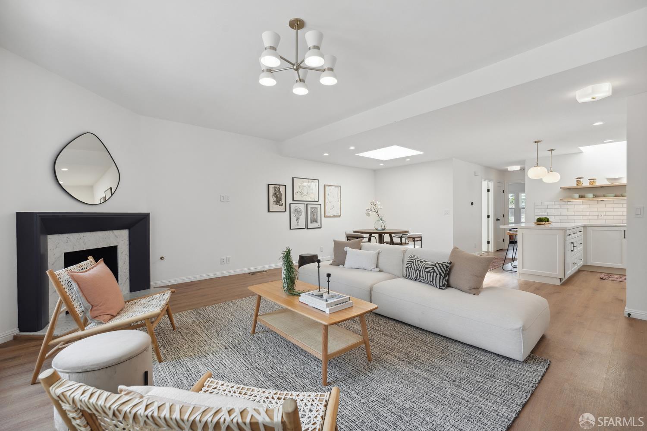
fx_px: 275
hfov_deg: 99.3
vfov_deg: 76.2
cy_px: 216
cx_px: 324
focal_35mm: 15
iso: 100
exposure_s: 1/25
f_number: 8
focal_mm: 15.3
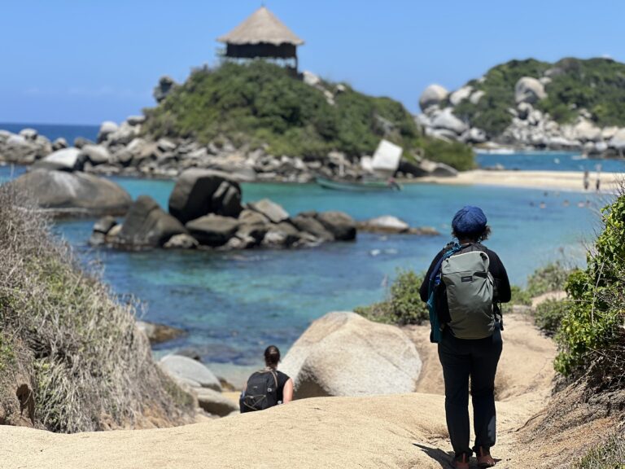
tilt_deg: -4.1
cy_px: 234
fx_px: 1390
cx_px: 312
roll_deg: -0.6
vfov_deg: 19.1
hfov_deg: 25.3
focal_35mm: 77
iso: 32
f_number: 2.8
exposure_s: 1/840
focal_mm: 9
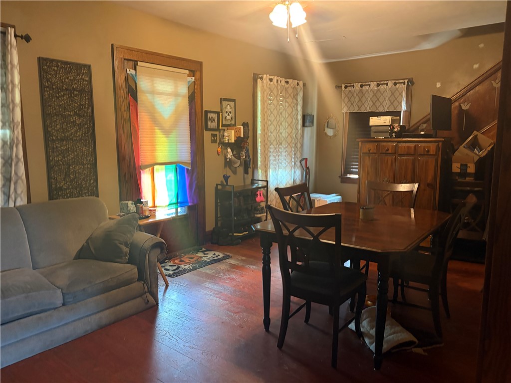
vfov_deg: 53.1
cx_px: 256
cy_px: 192
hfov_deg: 67.3
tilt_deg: -7.0
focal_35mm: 26
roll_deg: +0.6
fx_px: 384
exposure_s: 1/30
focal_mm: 5.96
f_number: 1.6
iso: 500
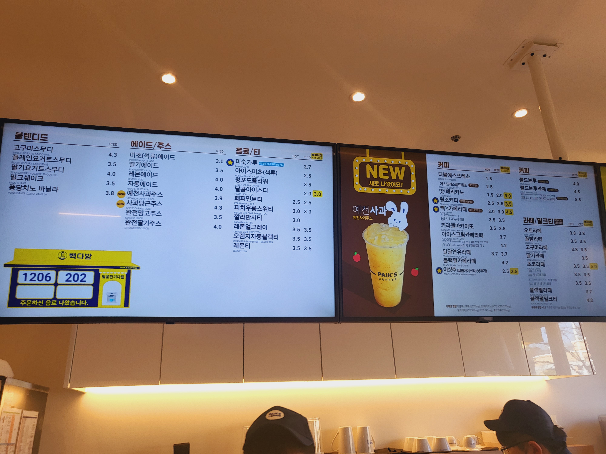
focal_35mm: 26
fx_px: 455
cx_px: 303
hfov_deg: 67.3
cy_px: 227
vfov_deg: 53.1
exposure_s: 1/120
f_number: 1.8
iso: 50
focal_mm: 4.25
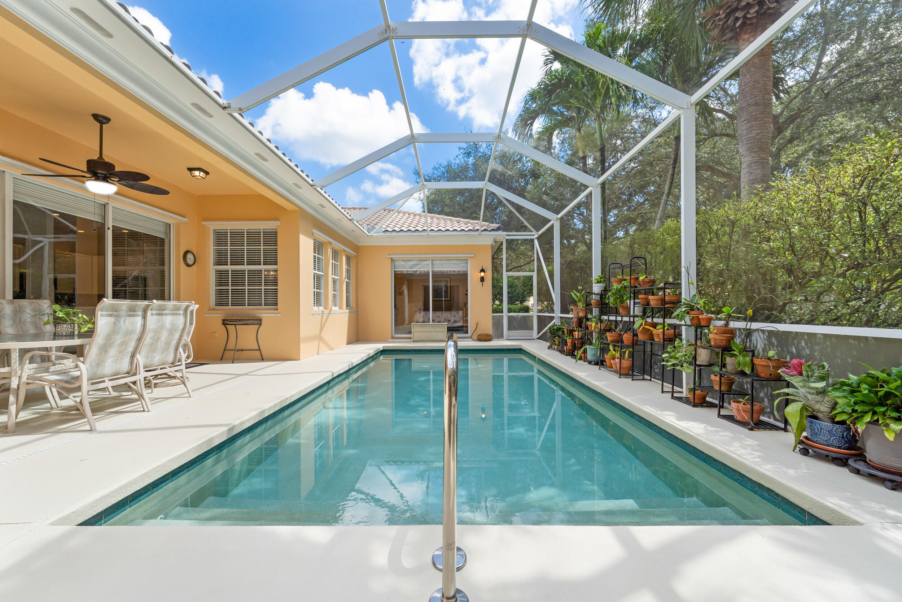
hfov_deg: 104.3
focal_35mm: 14
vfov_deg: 81.2
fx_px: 351
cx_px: 451
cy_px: 301
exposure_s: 1/160
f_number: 9
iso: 250
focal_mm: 14
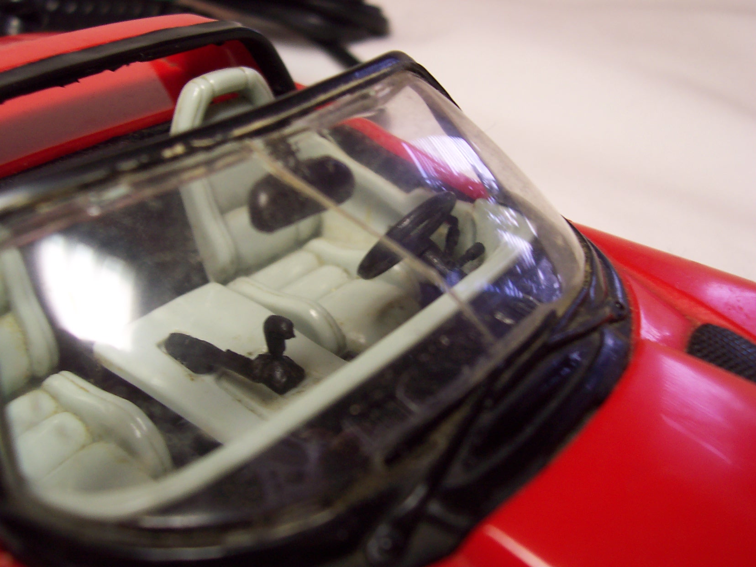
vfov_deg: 38.7
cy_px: 284
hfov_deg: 50.1
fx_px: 808
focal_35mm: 37
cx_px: 378
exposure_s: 1/30
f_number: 2.8
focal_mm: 5.6
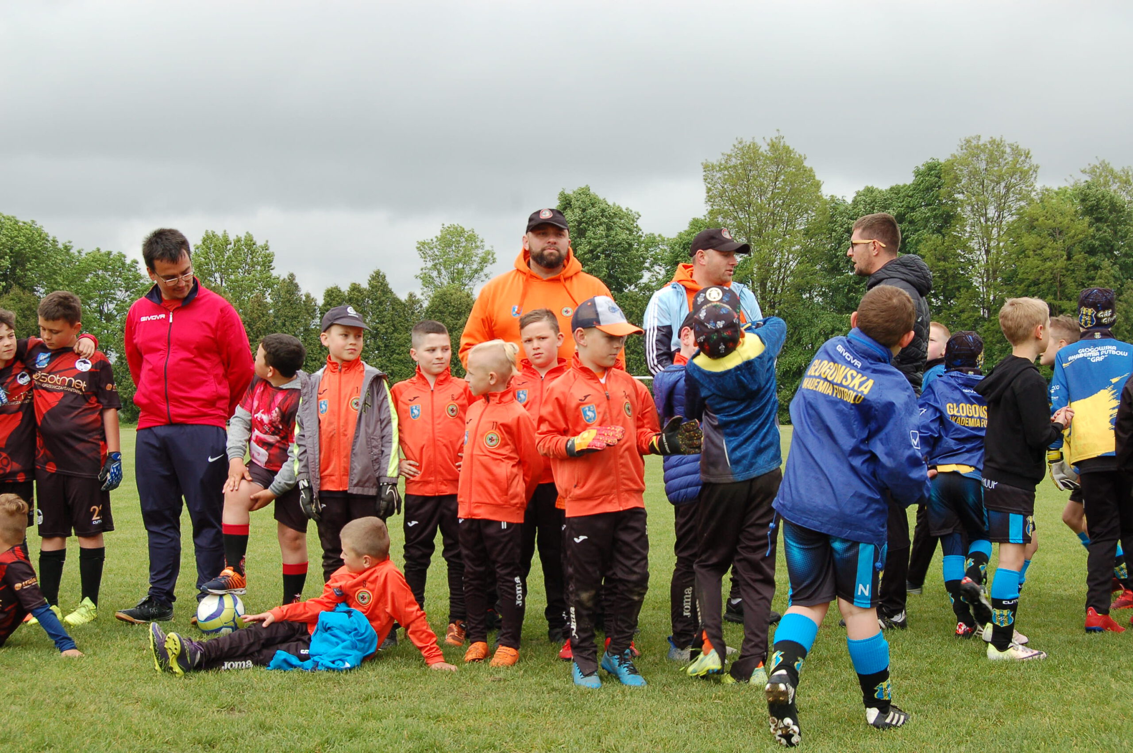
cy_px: 376
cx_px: 566
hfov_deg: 38.9
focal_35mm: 51
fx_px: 1604
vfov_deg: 26.4
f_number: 9
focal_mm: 34
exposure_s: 1/160
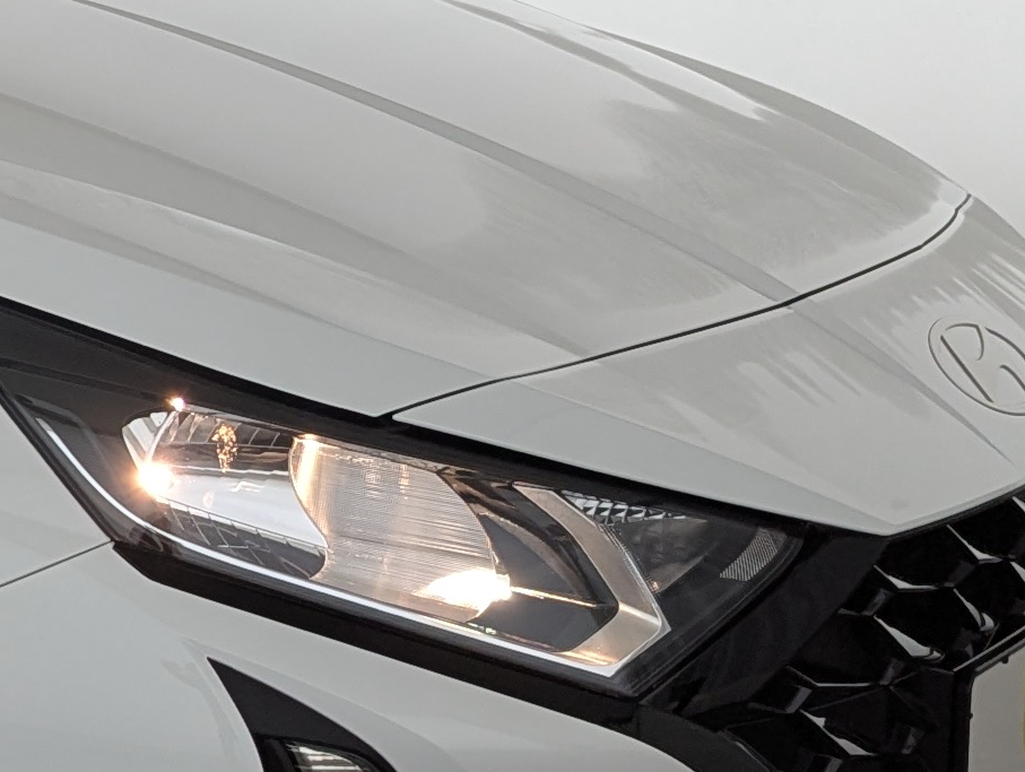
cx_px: -698
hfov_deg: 16.0
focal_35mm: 108
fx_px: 3203
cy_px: 37
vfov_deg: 13.6
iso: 65
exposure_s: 1/315
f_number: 1.85
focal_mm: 6.81
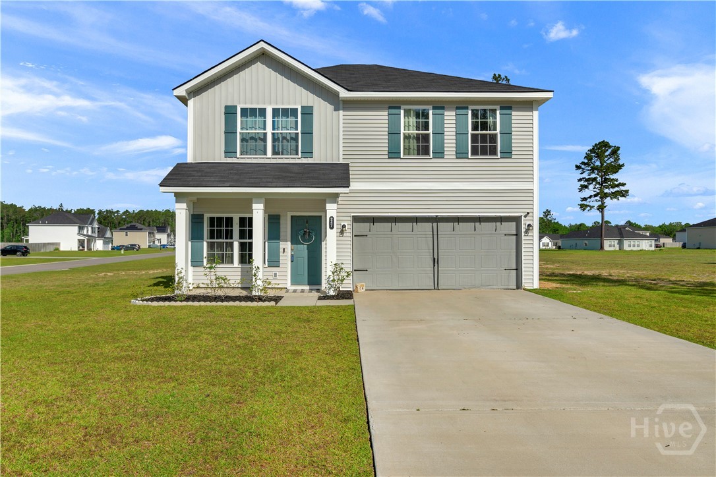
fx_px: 477
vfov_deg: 53.1
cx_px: 358
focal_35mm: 24
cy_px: 238
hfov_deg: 73.7
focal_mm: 16
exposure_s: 1/400
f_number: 7.1
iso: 100
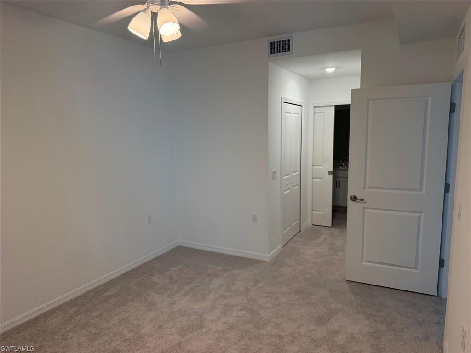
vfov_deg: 56.8
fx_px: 327
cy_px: 176
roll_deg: +1.4
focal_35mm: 24
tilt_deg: -8.0
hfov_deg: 71.6
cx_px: 236
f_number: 1.78
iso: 200
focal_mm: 6.76
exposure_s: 1/210
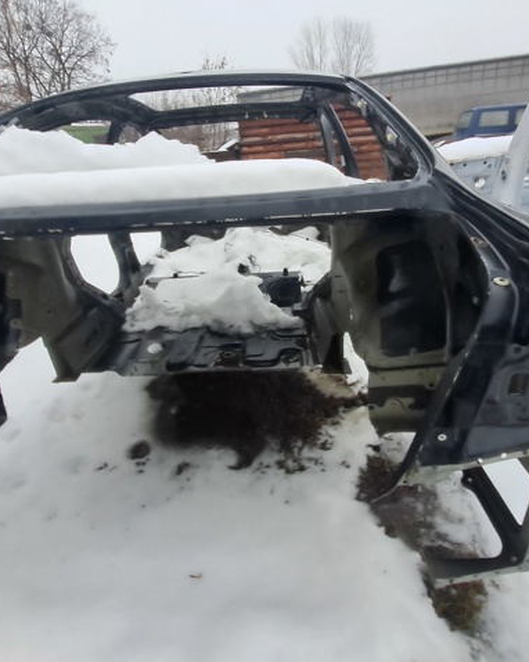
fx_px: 333
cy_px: 331
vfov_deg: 89.7
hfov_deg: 76.8
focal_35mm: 17
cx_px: 246
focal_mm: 1.13
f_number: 2.2
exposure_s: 1/144
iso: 50
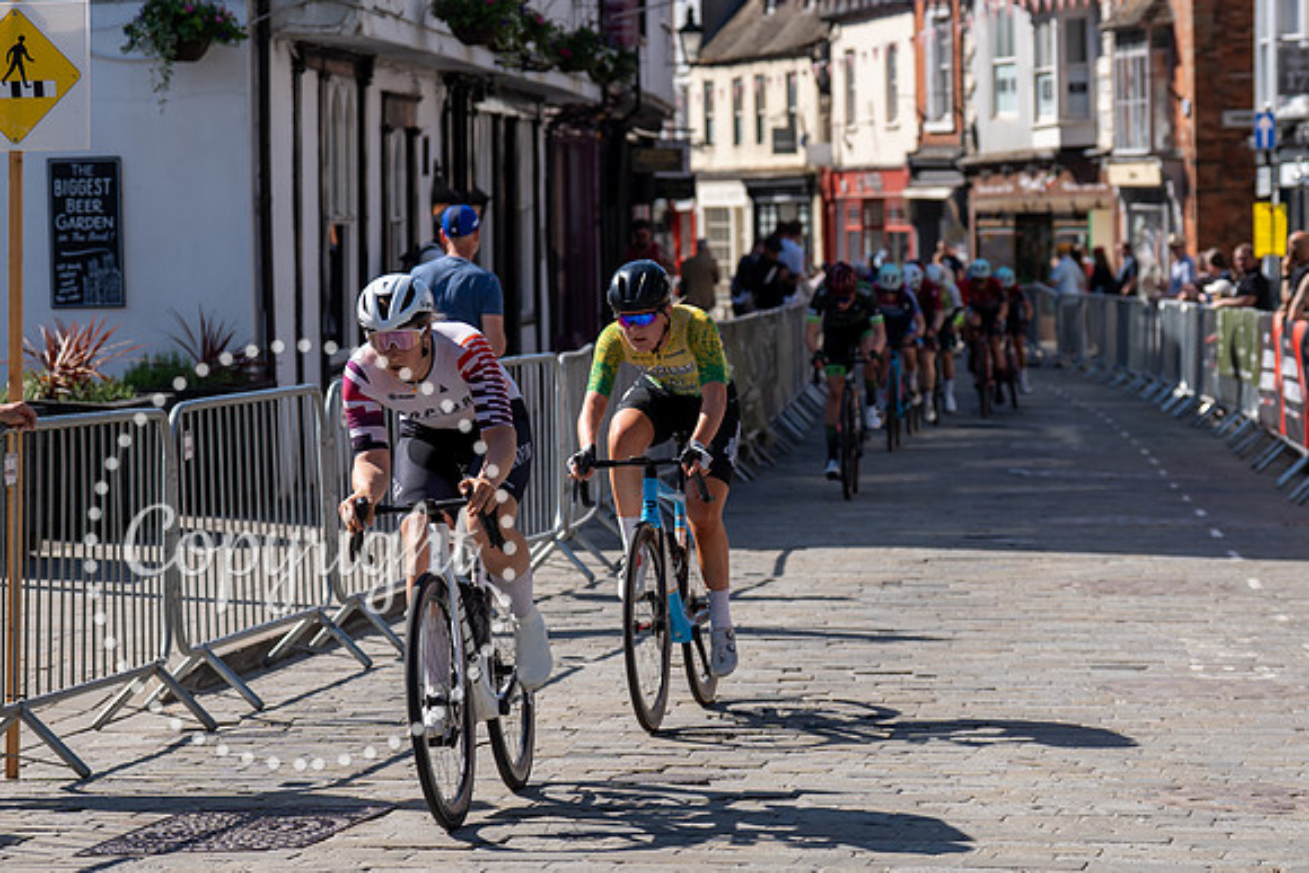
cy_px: 295
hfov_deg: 16.7
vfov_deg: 11.2
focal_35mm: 123
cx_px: 592
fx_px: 4459
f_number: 3.5
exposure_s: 1/1000
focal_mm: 75
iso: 100
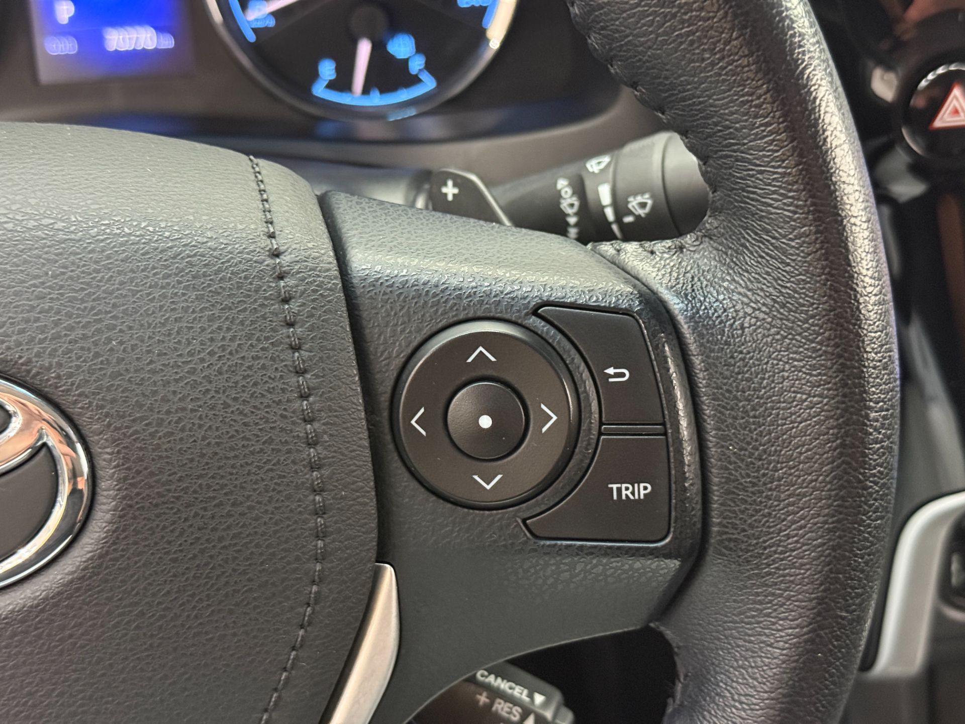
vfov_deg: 30.3
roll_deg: +0.6
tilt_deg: -34.2
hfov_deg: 39.7
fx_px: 1338
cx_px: 482
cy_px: 362
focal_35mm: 48
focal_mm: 6.76
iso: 640
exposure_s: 1/24
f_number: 1.78
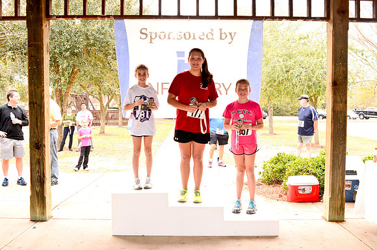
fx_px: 376
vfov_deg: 36.7
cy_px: 125
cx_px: 188
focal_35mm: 36
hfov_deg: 53.2
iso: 640
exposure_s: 1/125
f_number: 4
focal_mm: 24
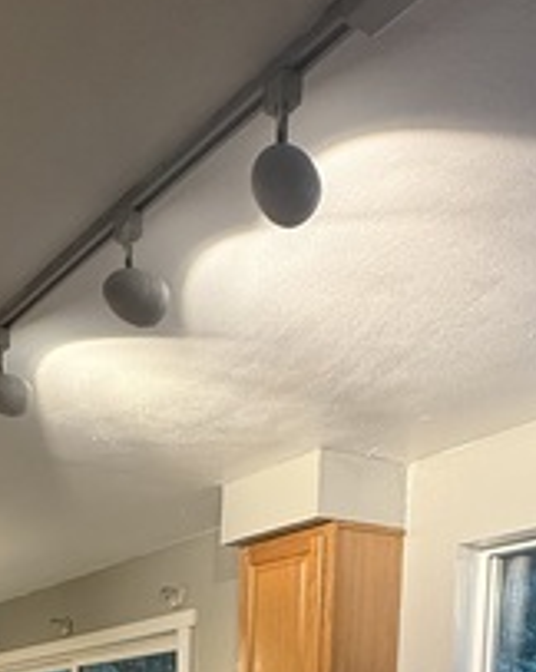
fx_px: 894
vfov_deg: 31.9
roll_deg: +0.6
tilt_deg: -7.1
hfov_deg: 30.8
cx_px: -7
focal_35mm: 45
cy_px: 866
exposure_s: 1/60
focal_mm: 2.22
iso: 250
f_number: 2.2
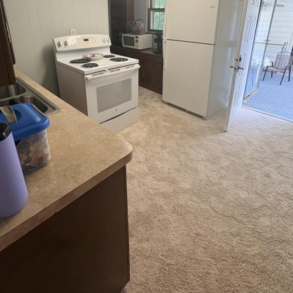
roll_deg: -1.7
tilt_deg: -18.3
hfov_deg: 74.8
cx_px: 153
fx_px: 192
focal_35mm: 20
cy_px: 83
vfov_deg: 71.0
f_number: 2.2
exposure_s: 1/60
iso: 160
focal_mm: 2.22
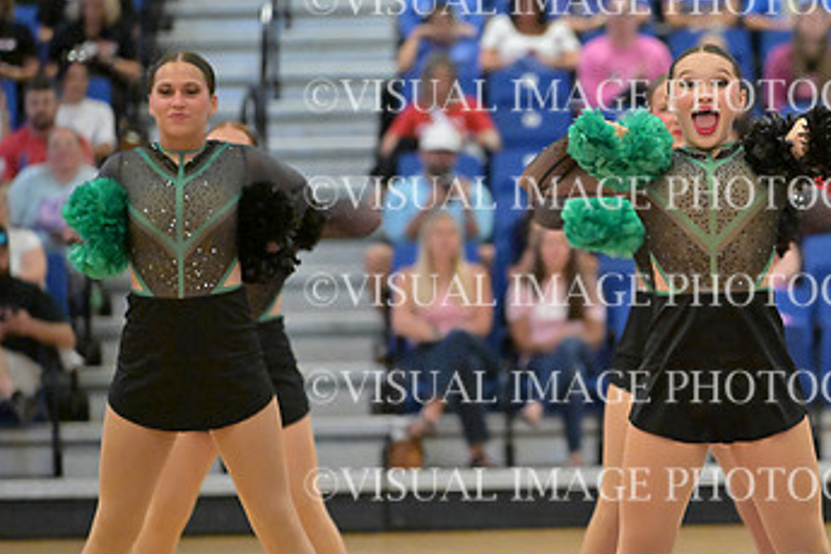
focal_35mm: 252
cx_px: 653
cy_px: 338
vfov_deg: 5.5
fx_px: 5817
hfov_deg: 8.2
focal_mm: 150
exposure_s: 1/1000
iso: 10000
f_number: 2.8
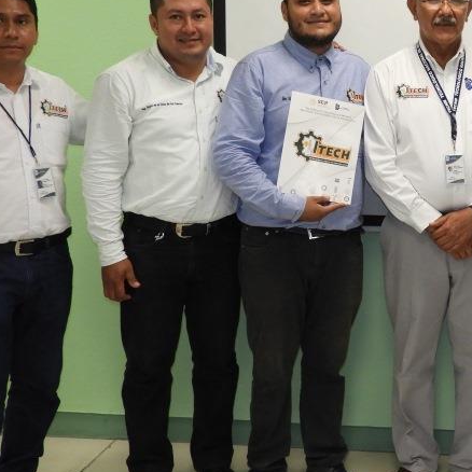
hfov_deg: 26.3
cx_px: 472
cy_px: 210
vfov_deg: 27.7
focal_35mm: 62
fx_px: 956
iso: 180
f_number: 3.5
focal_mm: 5.4
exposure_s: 1/30
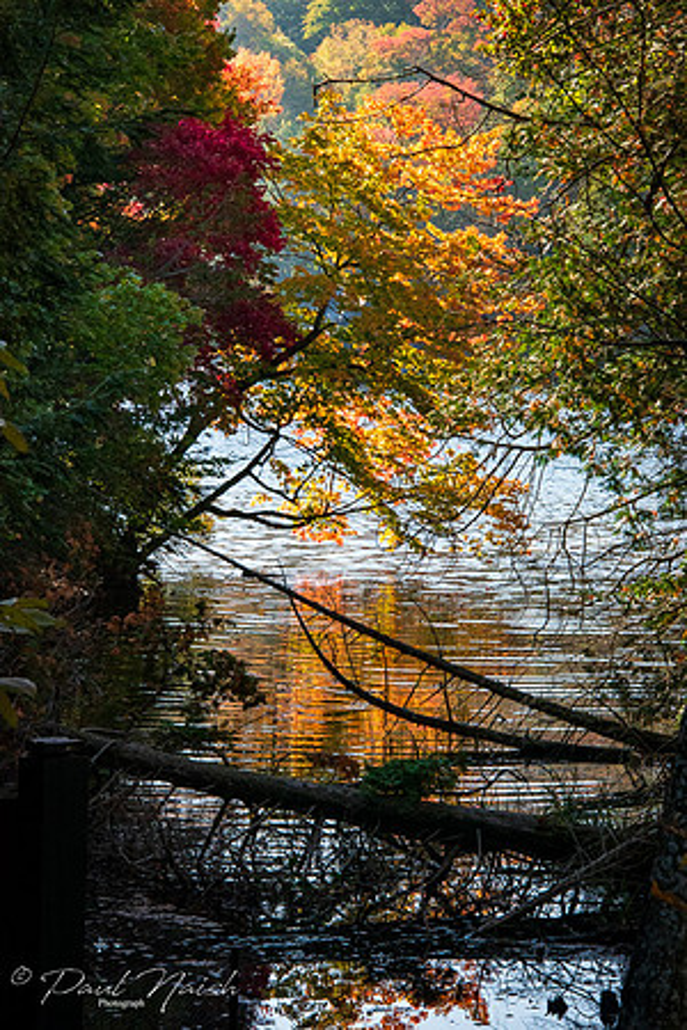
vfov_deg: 12.8
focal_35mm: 160
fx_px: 4580
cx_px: 344
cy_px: 515
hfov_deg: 8.6
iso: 3600
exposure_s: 1/250
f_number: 22
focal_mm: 160
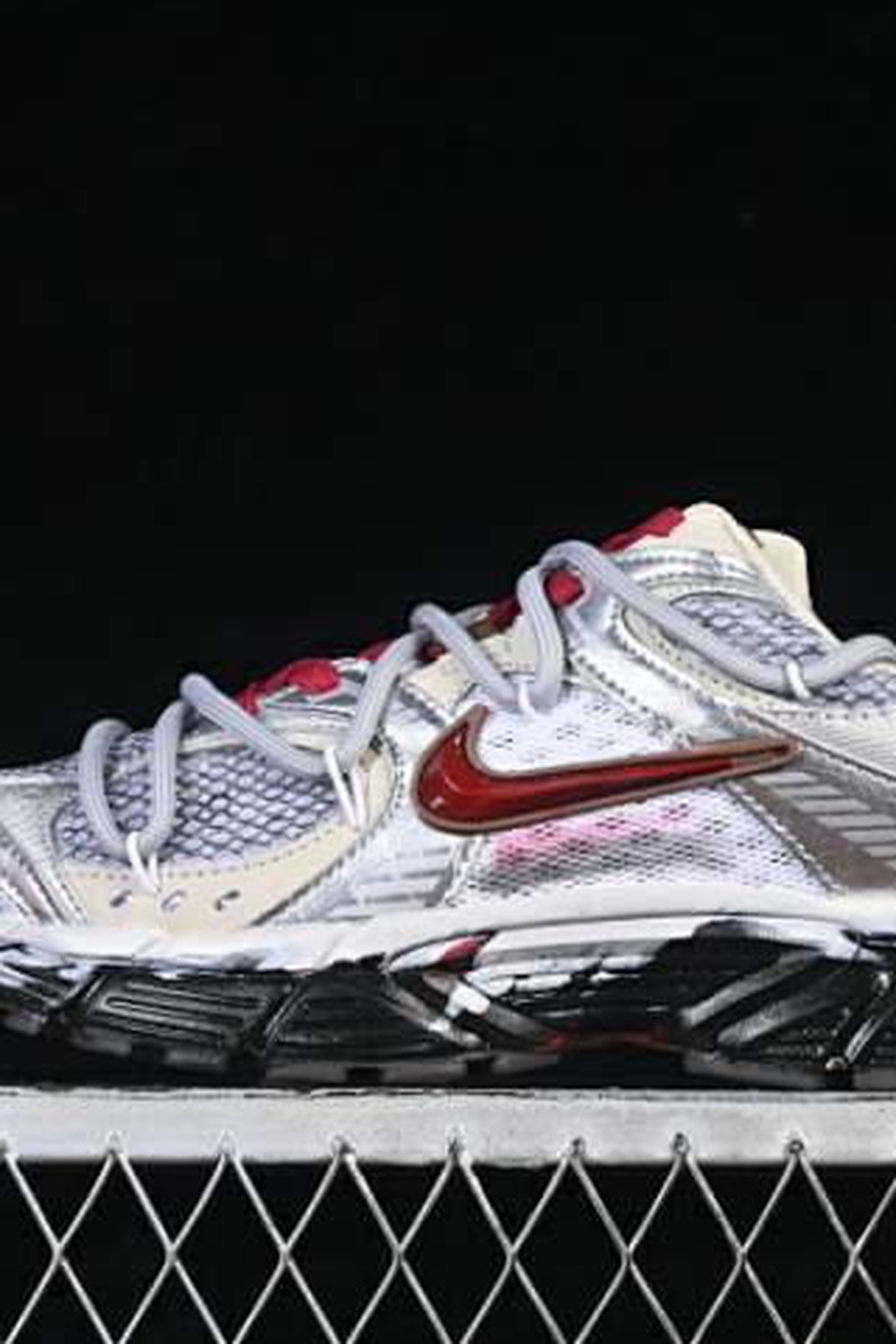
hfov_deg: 12.0
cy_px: 669
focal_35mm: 114
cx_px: 571
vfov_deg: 17.9
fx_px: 4256
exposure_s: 1/60
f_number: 7.1
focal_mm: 50
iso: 160
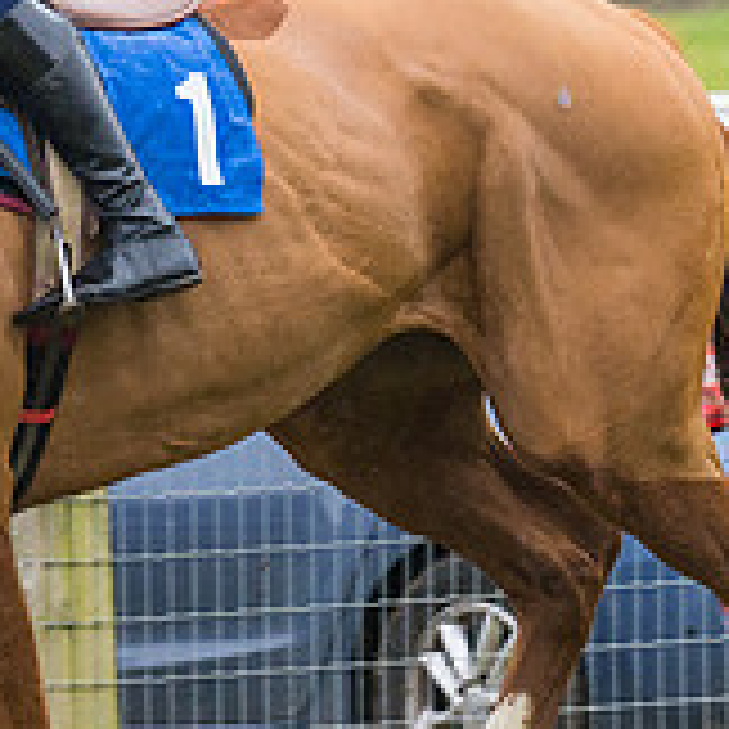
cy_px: 399
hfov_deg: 2.6
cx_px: -223
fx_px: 16321
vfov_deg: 2.6
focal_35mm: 685
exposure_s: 1/640
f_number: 4
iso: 800
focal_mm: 135
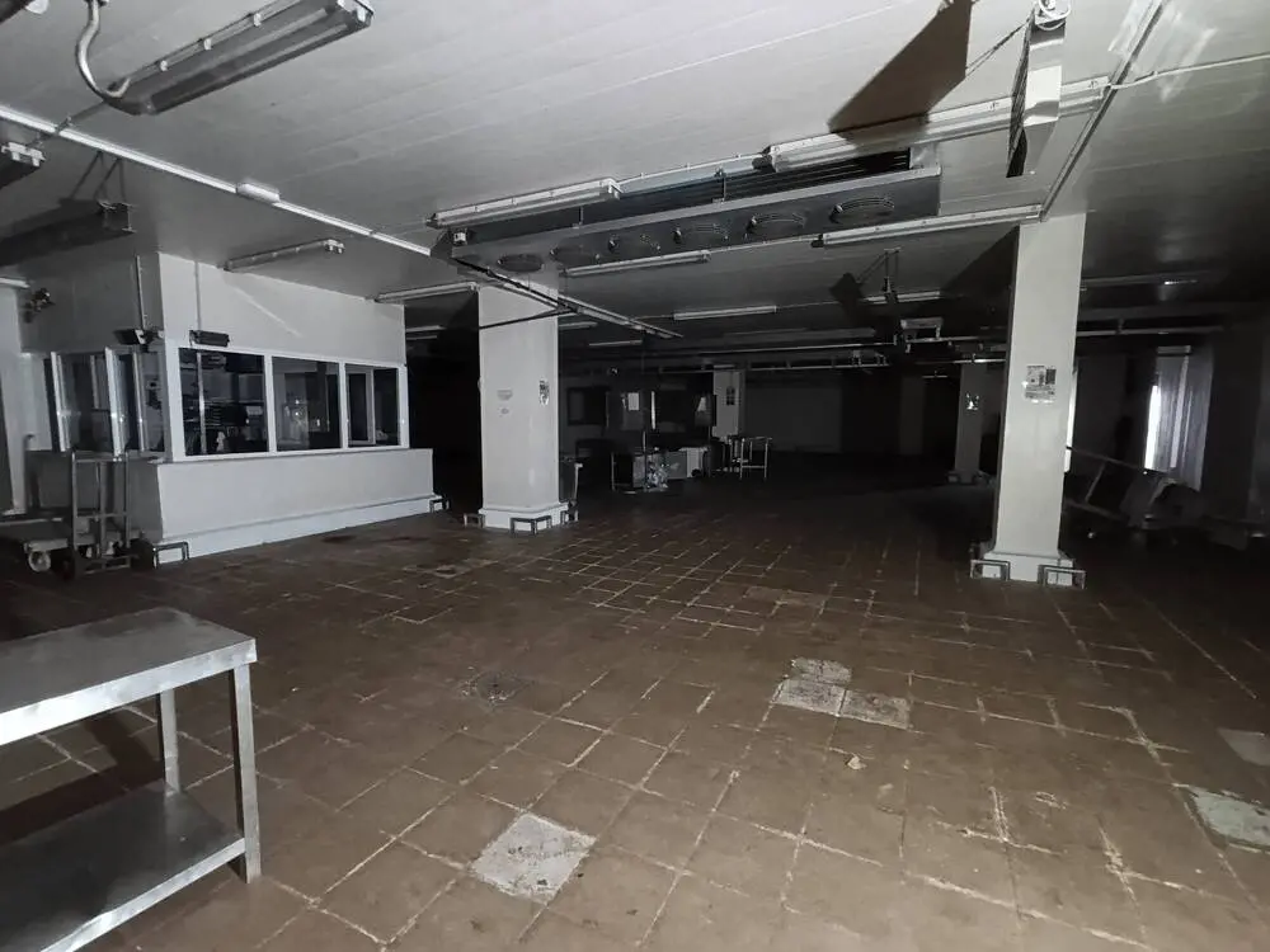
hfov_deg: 98.2
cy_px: 476
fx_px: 550
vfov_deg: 81.7
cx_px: 635
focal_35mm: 15
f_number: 2.2
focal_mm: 1.65
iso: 1000
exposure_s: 1/20
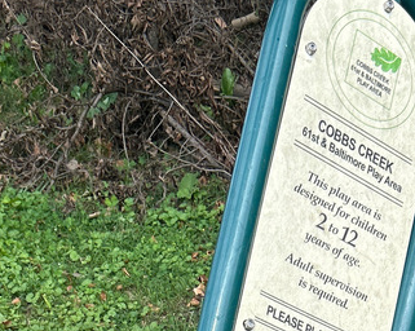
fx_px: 1165
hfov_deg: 20.2
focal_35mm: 95
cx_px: 252
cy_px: 676
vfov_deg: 13.6
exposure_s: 1/1159
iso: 50
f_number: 1.5
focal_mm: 5.7
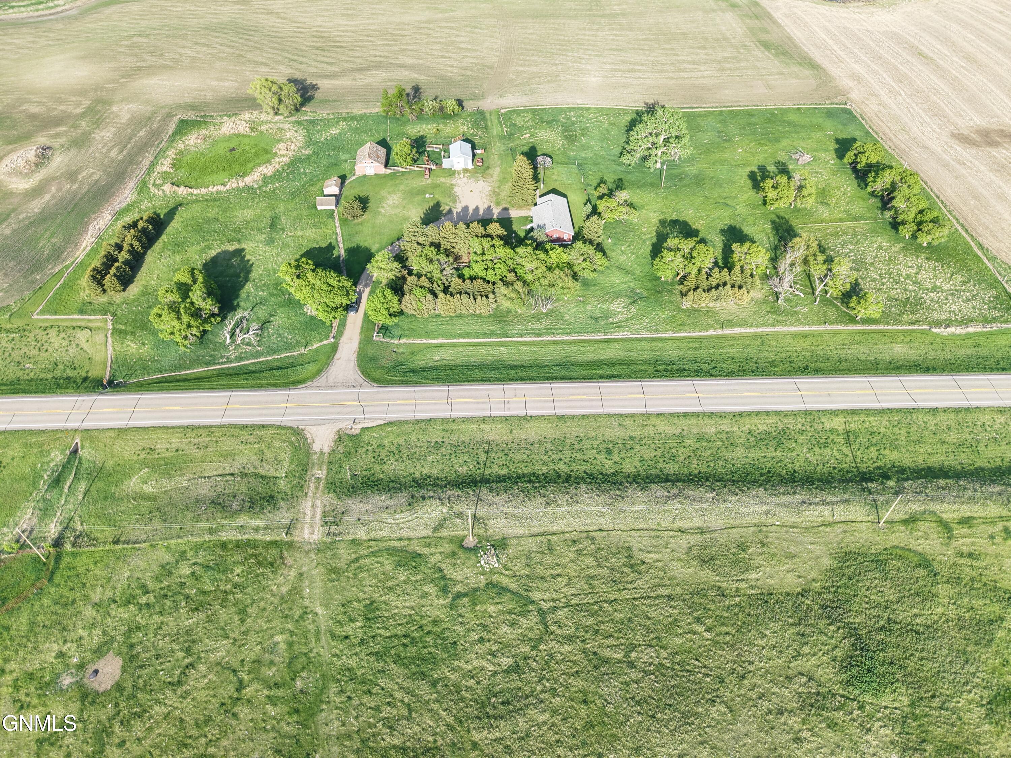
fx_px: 701
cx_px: 506
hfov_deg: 71.6
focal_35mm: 24
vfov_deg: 56.8
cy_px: 379
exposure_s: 1/100
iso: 100
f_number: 1.8
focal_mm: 8.67
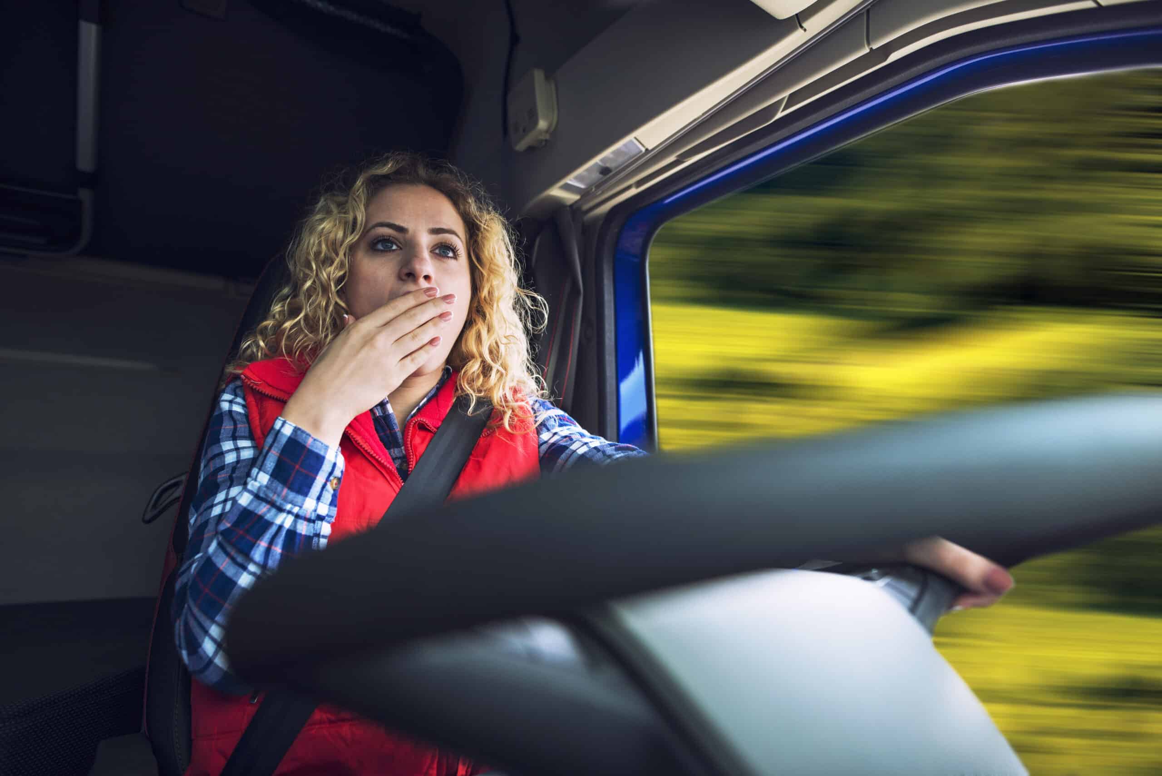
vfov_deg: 62.0
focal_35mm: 20
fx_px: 646
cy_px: 388
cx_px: 581
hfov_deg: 84.0
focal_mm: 20
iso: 320
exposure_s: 1/320
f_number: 2.5
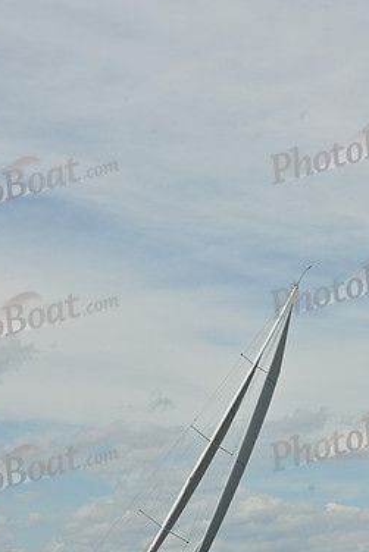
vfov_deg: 18.8
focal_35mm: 108
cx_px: 195
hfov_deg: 12.7
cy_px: 379
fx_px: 1659
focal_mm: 70
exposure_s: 1/1250
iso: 320
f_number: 11
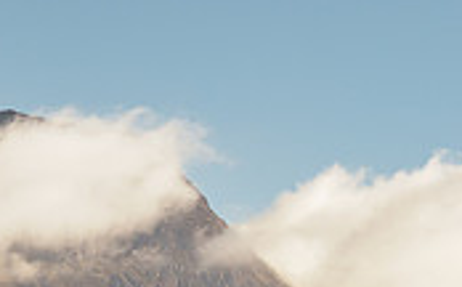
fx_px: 3556
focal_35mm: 283
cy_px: 483
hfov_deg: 7.3
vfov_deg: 4.6
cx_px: -170
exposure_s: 1/160
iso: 200
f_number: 7.1
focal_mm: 40
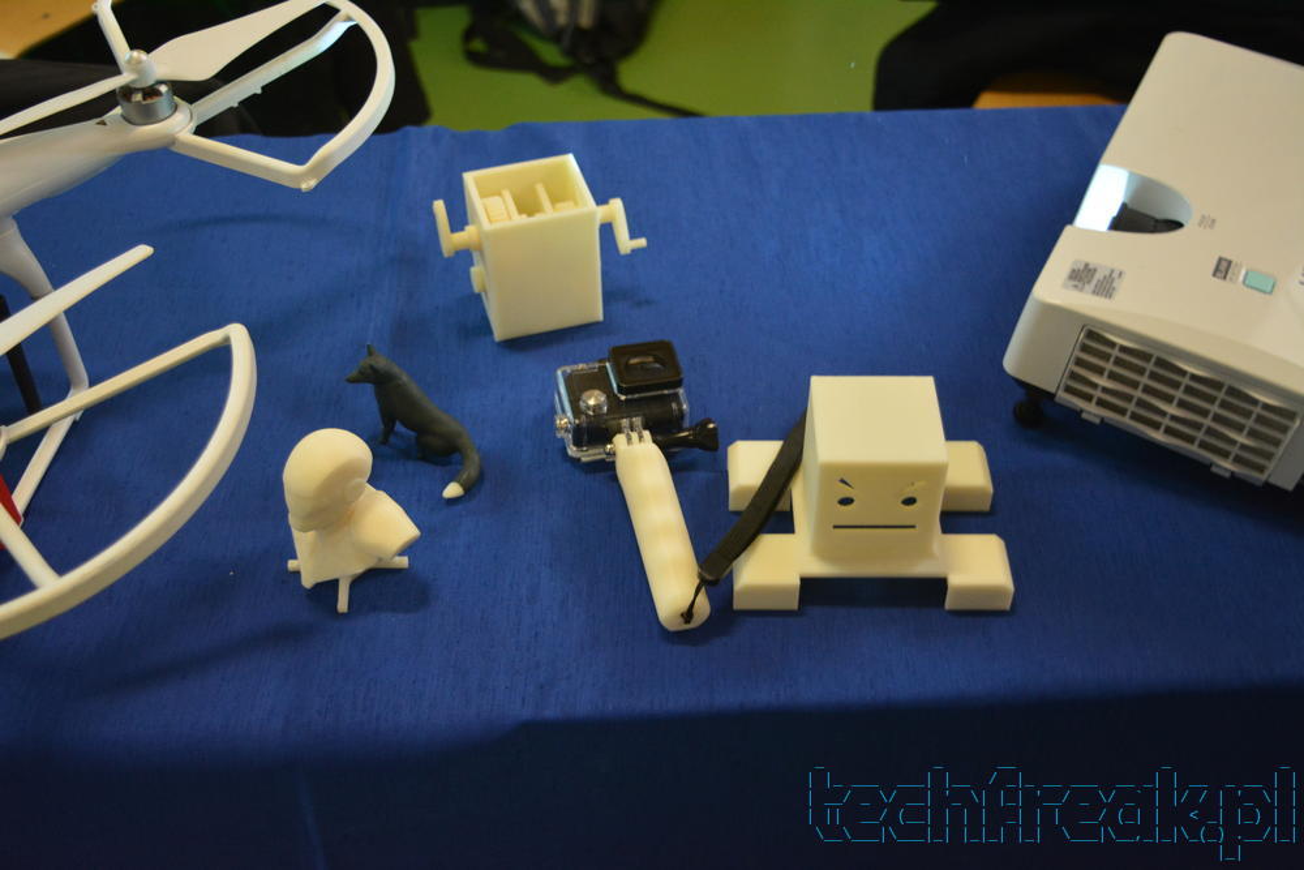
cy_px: 435
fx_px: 1576
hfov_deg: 45.0
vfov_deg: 30.9
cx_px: 652
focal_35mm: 44
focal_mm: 29
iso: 2000
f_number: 4.2
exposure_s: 1/30
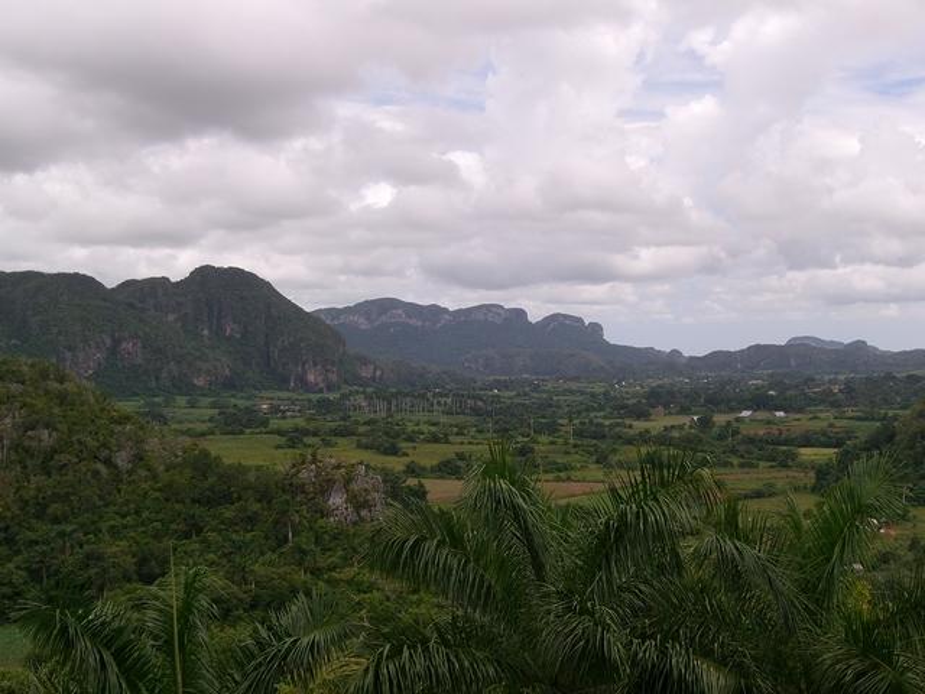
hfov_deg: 33.8
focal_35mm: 57
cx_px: 462
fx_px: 1523
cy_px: 347
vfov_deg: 25.7
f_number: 5
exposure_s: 1/640
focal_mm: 11.8
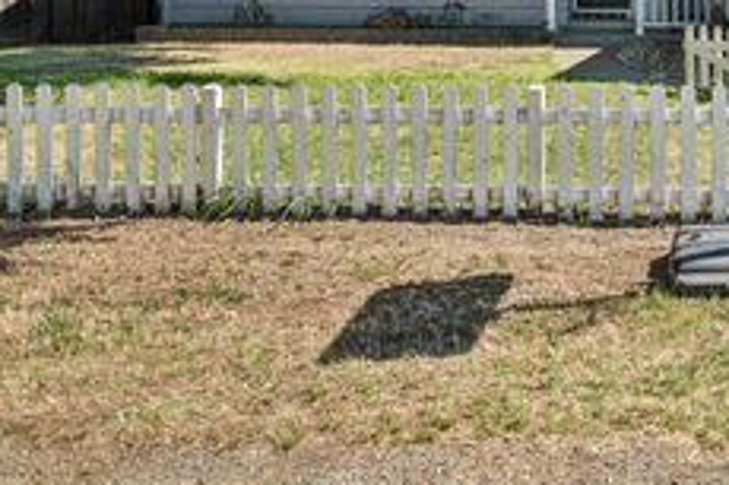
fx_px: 1256
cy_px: -5
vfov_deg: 21.1
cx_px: 704
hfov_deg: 30.4
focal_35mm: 62
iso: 400
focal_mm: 28.5
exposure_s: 1/400
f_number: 8
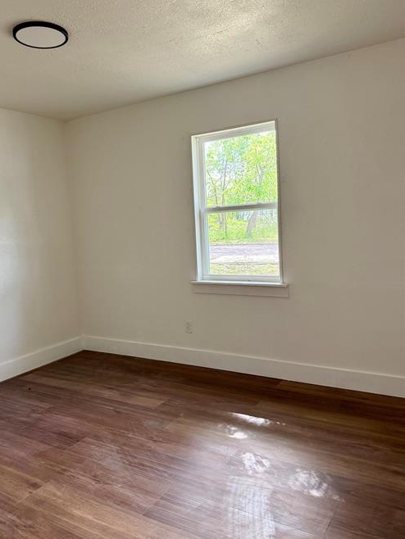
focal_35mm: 28
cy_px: 261
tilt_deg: -4.5
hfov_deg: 49.6
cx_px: 170
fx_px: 437
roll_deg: +2.9
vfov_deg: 63.4
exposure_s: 1/60
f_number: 1.78
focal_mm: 6.76
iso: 250
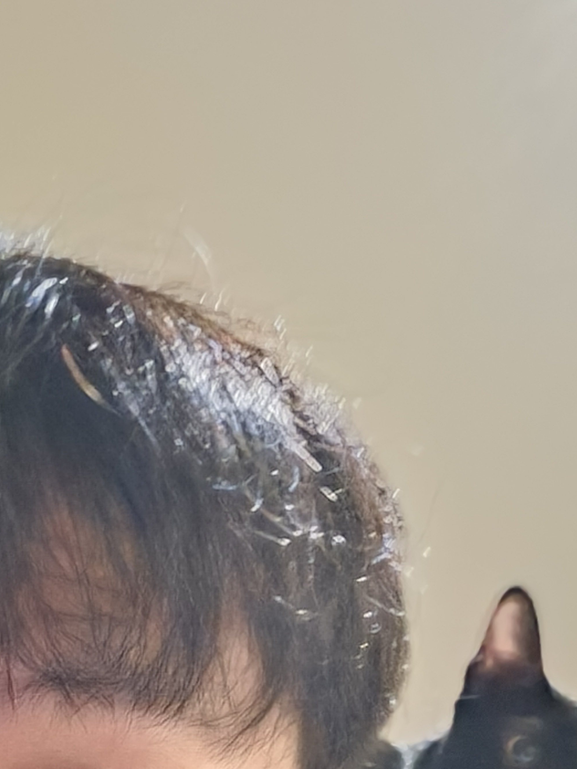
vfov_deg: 26.2
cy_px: 740
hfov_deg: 20.7
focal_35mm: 71
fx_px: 1578
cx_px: 224
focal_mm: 3.61
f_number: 2.2
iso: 4469
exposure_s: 1/11.1
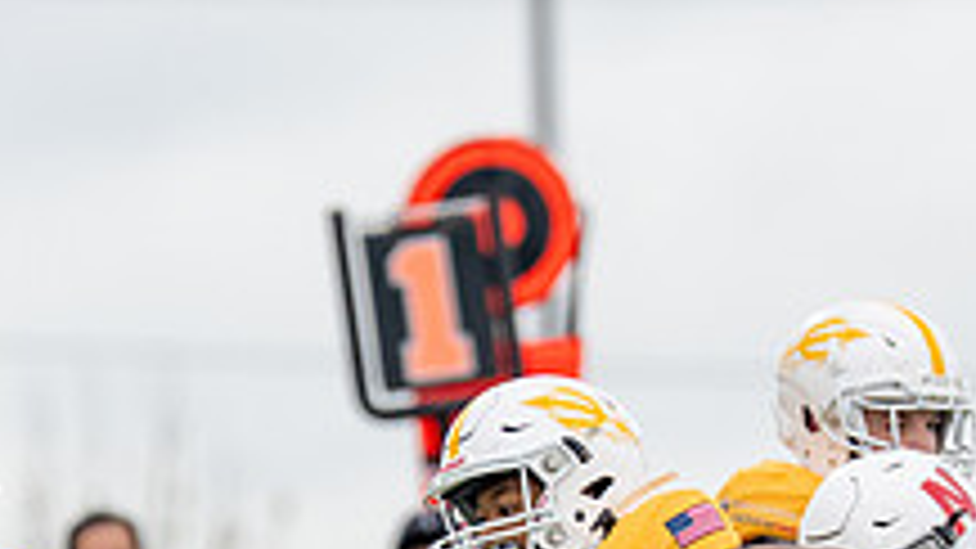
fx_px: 23832
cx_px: 479
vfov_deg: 1.3
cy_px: 824
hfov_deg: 2.3
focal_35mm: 921
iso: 500
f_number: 2.8
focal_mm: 200
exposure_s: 1/2000
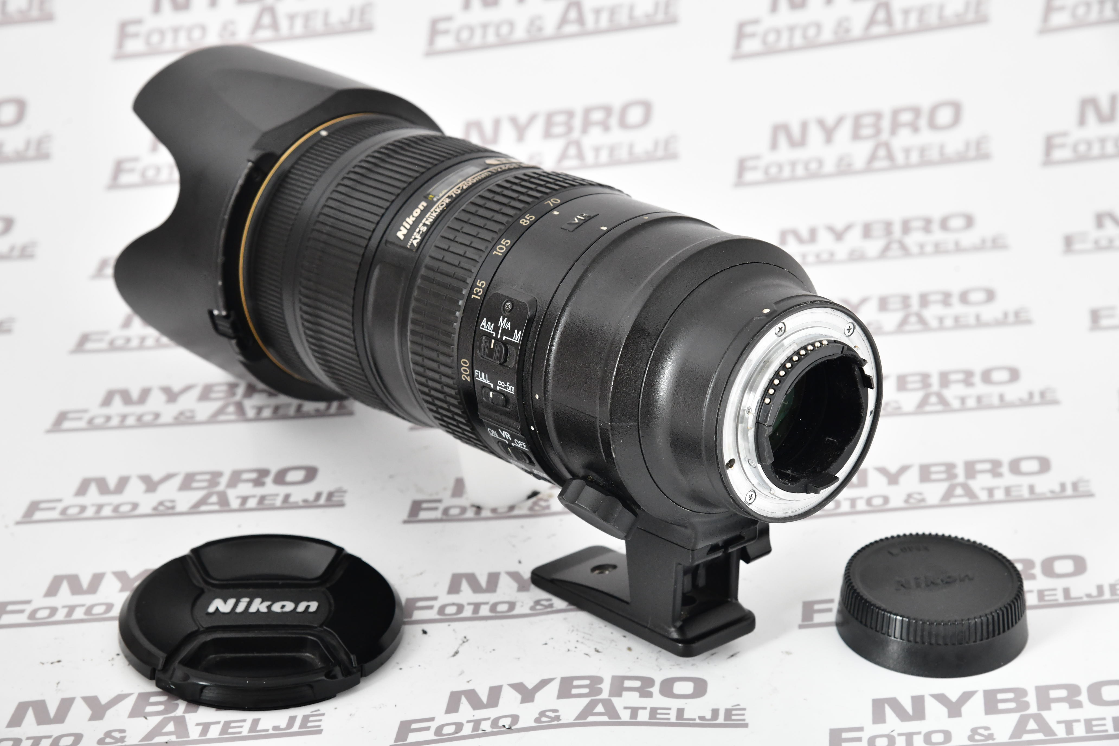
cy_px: 373
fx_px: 3108
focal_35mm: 100
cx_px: 560
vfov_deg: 13.7
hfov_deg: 20.4
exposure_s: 1/200
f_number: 11
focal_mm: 100
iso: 2500
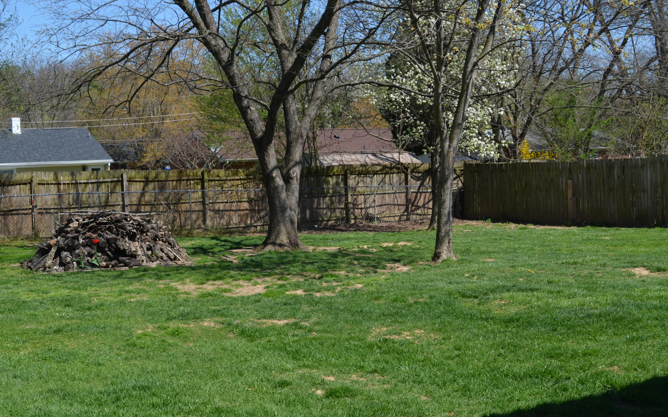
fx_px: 947
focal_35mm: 52
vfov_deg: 24.9
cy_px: 209
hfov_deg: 38.9
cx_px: 330
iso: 140
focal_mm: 32
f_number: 8
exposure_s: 1/250
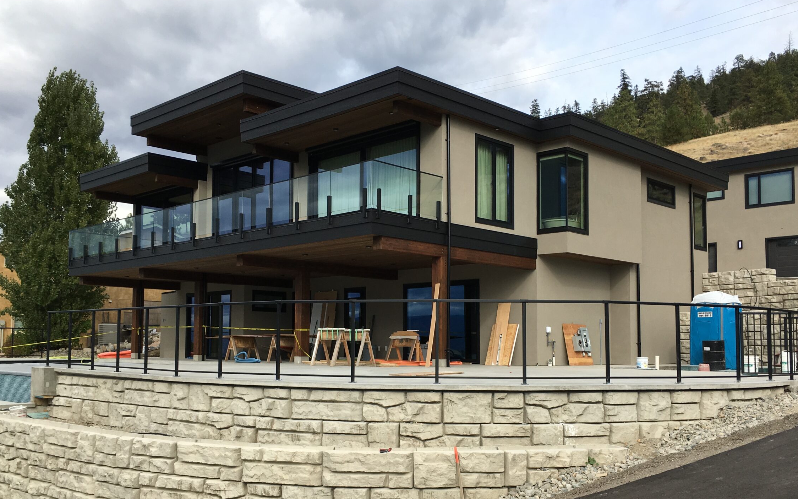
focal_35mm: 35
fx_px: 761
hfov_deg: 55.3
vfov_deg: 36.1
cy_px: 302
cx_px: 413
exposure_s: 1/974
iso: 25
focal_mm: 4.15
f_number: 2.2
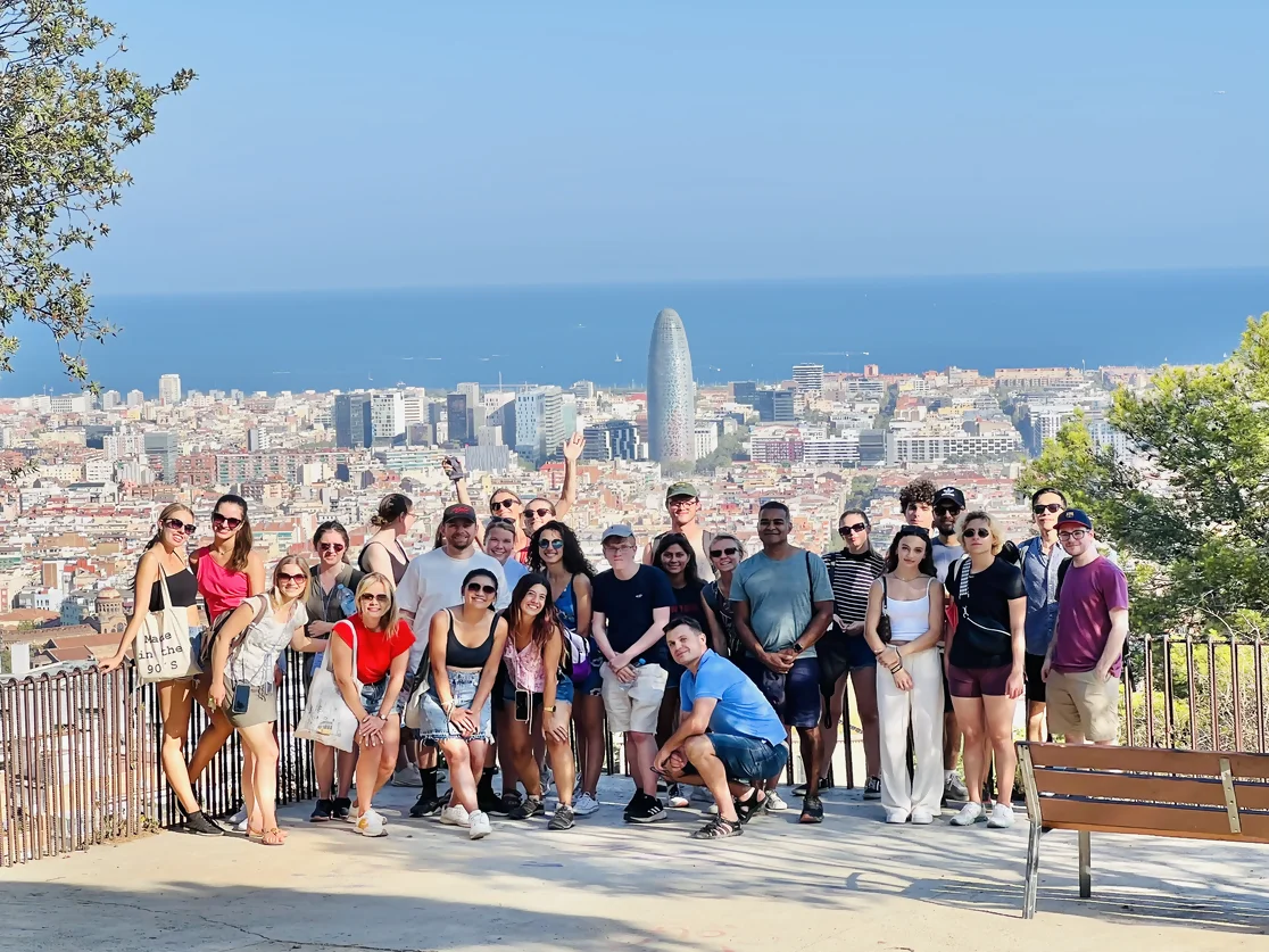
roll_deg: +1.6
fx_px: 2823
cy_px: 476
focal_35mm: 77
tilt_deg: -4.1
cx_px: 634
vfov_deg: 19.1
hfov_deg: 25.3
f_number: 2.8
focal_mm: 9
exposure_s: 1/494
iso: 32
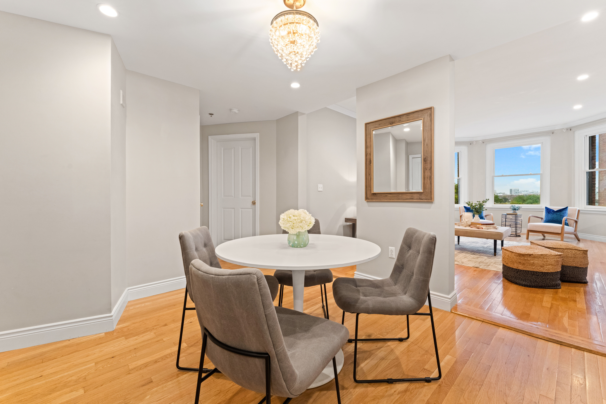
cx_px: 303
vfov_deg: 78.1
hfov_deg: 101.1
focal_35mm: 15
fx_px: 249
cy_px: 202
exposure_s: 1.6
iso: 1600
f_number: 11
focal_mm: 14.8
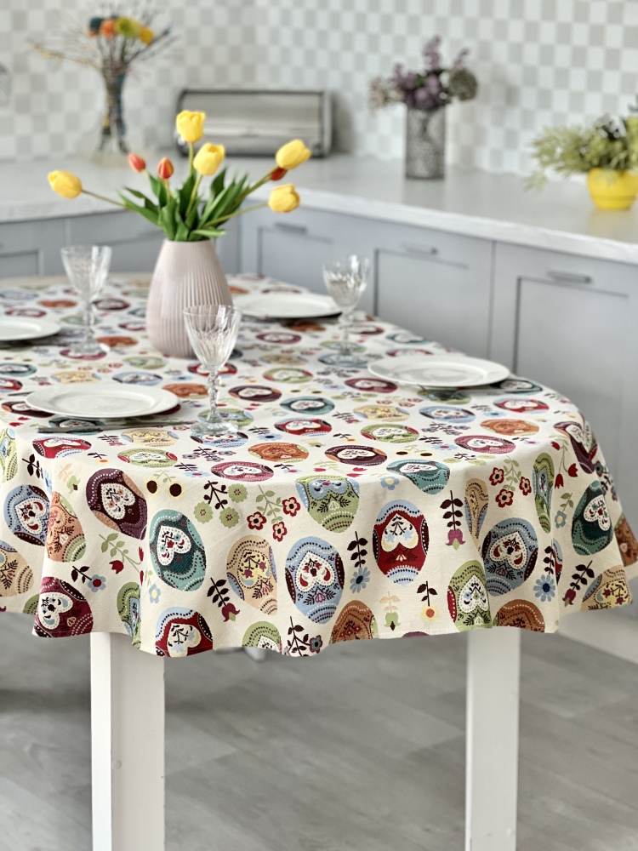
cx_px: 319
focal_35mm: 77
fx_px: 1892
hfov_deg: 19.1
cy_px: 426
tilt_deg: -12.9
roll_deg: -0.2
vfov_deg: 25.3
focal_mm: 9
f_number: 2.8
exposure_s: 1/40
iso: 320
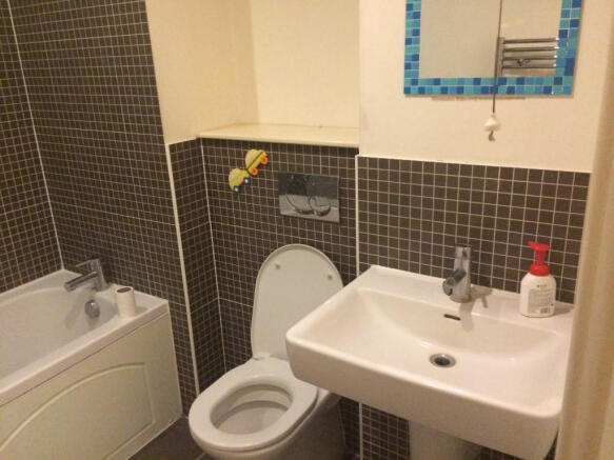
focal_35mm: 30
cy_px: 230
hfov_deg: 60.0
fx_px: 532
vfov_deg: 46.8
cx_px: 307
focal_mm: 4.12
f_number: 2.2
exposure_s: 1/17
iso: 640
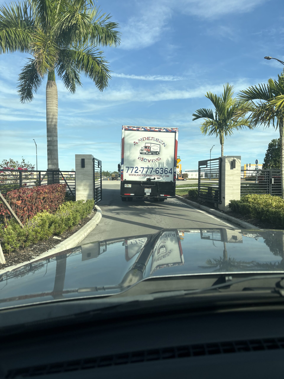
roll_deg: -1.8
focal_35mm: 26
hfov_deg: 53.1
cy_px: 190
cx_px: 142
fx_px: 284
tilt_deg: -2.7
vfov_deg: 67.3
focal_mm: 5.96
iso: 50
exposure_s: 1/2283
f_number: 1.6
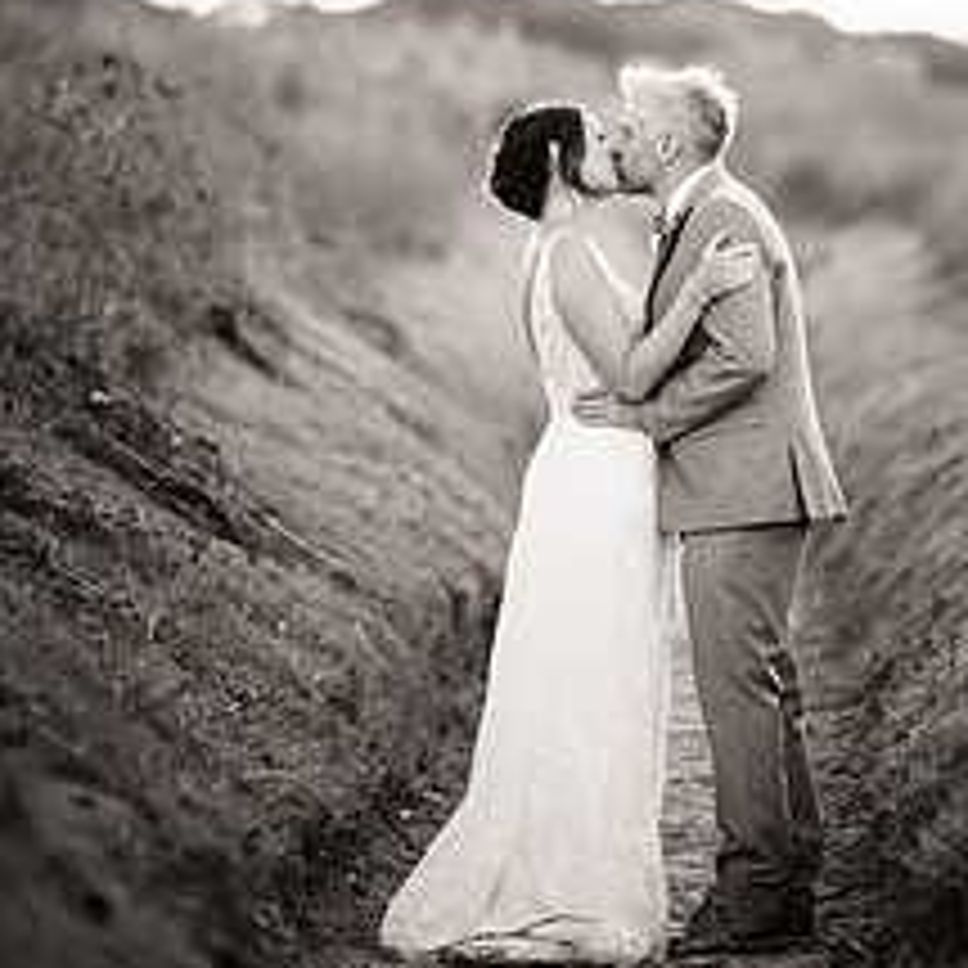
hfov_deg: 4.9
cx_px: 635
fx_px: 11263
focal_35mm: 356
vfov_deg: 4.9
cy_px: 104
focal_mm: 200
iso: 100
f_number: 2.8
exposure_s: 1/400
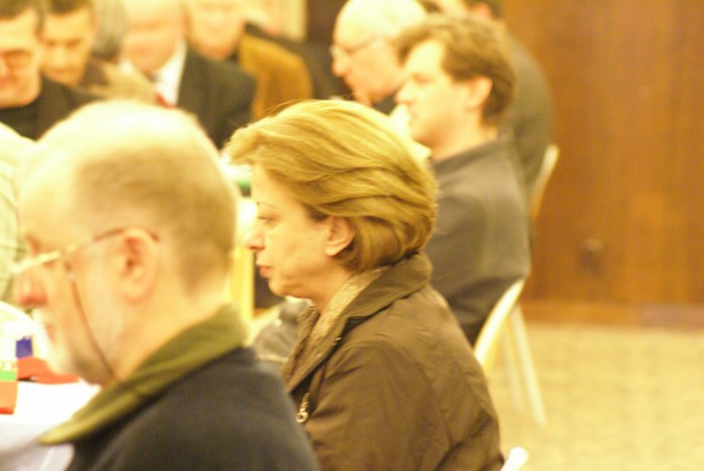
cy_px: 236
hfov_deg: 7.6
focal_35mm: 270
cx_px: 352
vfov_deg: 5.1
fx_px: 5284
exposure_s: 1/2.5
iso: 1600
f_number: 5.6
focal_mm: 180
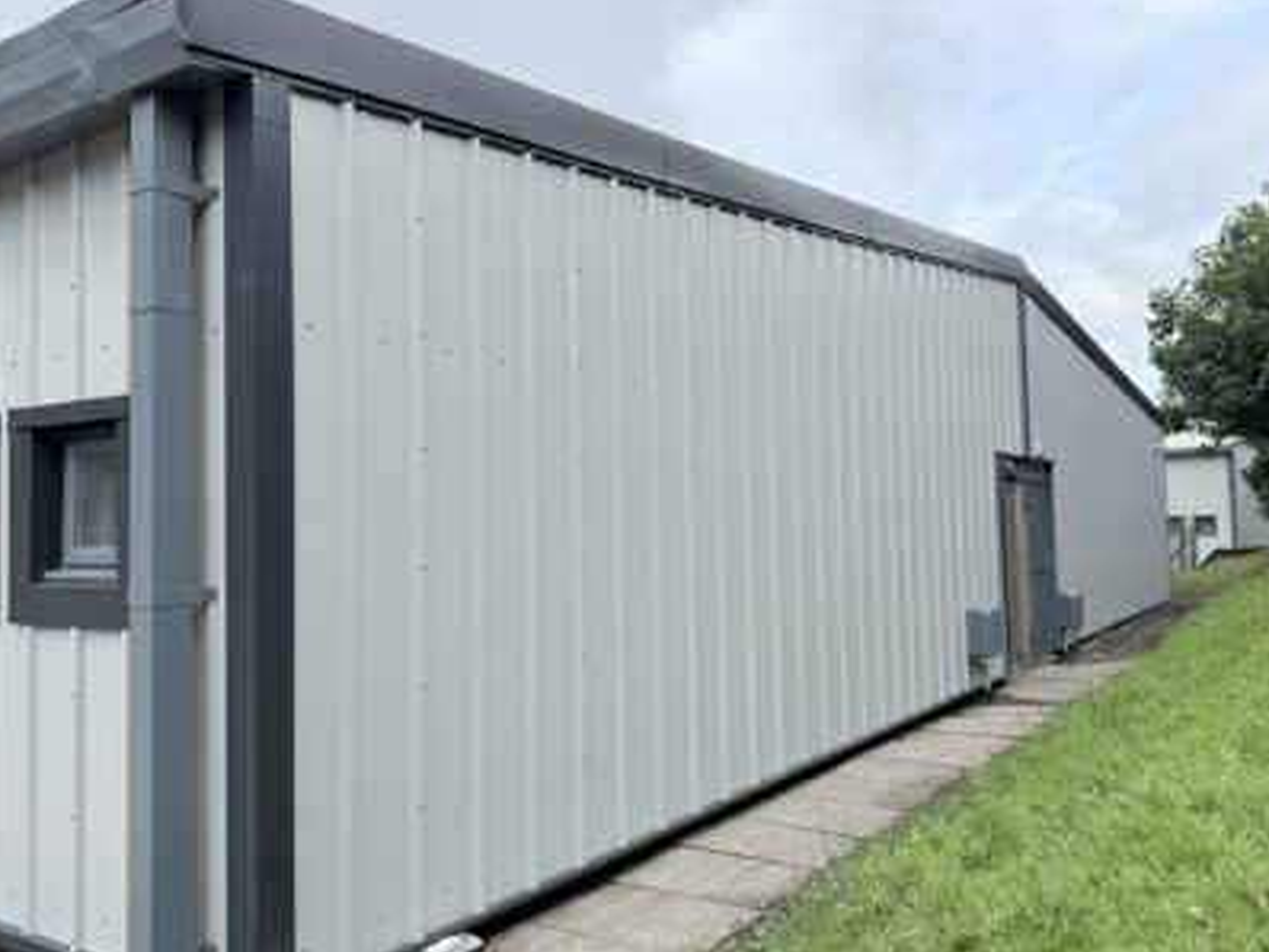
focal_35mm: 29
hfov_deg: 61.6
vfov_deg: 48.2
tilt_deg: +2.9
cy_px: 460
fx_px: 1063
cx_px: 684
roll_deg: +0.6
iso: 80
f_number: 1.78
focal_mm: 6.76
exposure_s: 1/3145
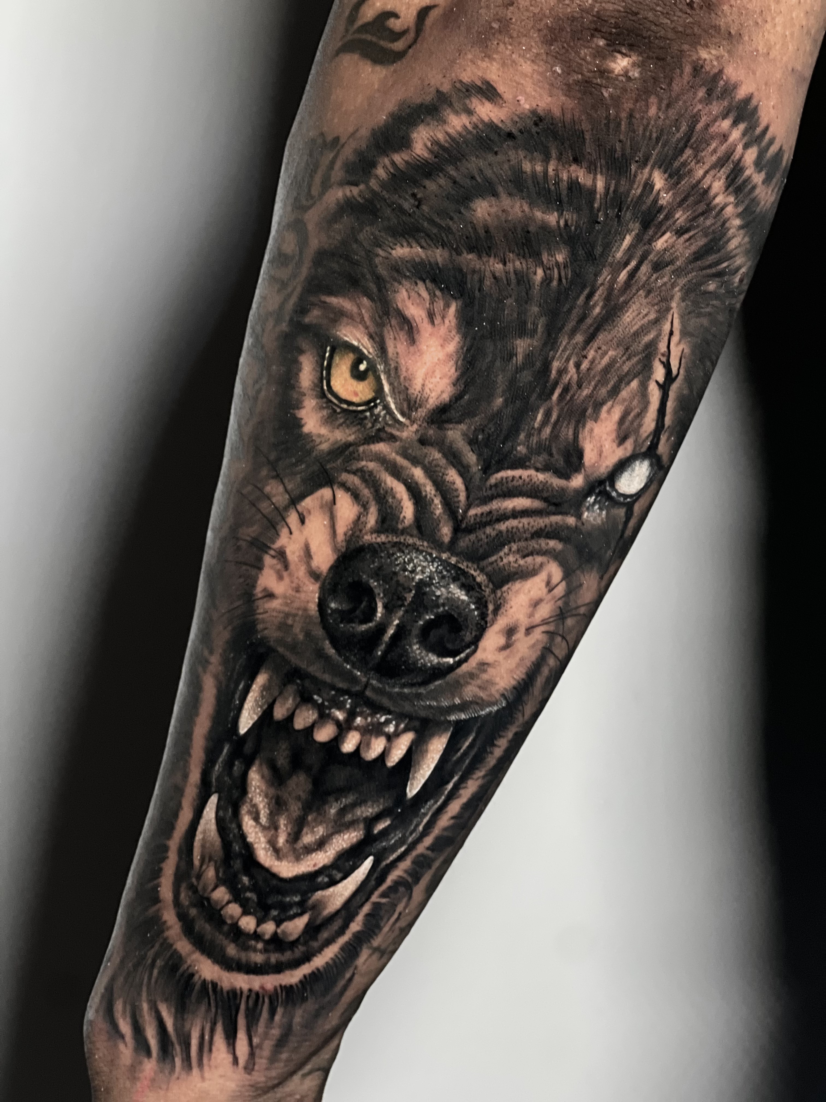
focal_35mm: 77
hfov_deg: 19.1
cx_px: 413
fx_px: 2450
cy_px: 551
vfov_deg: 25.3
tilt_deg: +2.3
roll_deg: +6.6
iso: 400
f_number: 2.8
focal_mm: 9
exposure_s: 1/15
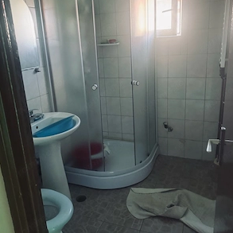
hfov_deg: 55.6
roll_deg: +4.3
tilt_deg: -15.6
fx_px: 221
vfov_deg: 55.5
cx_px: 118
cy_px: 106
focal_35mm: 29
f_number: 1.78
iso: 640
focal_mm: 6.76
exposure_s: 1/60
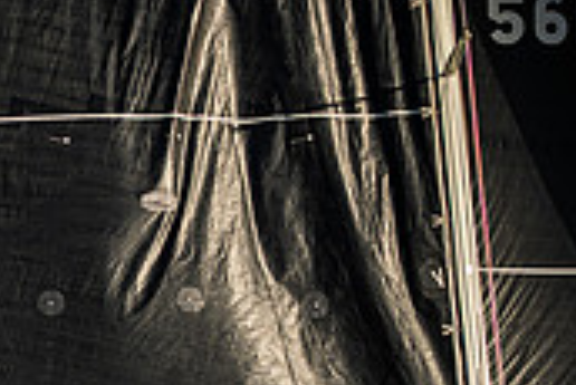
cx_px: -298
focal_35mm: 337
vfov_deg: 4.1
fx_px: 5396
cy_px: 527
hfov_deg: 6.0
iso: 80
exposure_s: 1/1000
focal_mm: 100
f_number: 4.5
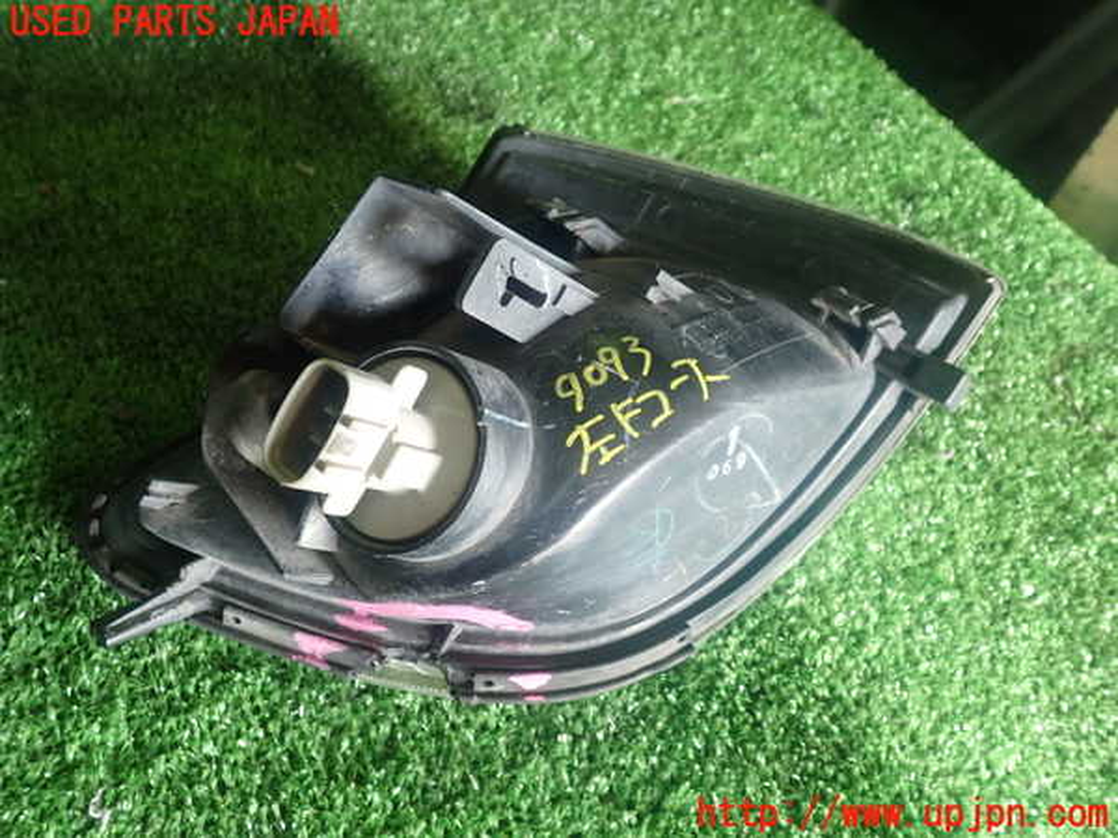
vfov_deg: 46.8
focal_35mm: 30
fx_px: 969
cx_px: 559
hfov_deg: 60.0
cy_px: 419
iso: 200
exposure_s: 1/40
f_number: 2.3
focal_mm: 5.4
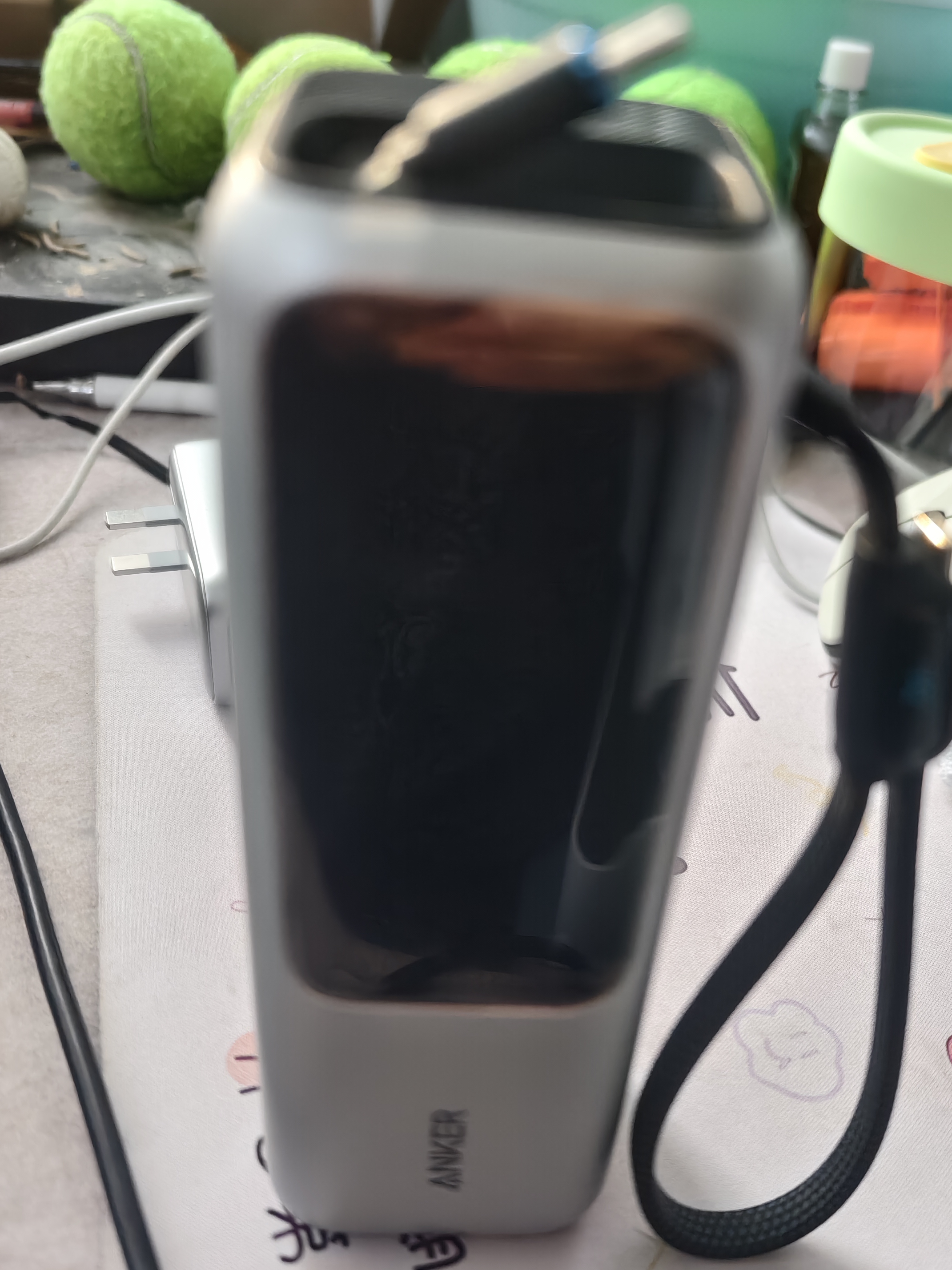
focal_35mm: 33
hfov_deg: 42.6
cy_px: 691
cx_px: 602
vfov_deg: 55.3
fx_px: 1210
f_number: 1.75
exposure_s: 1/845
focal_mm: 8.67
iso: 966
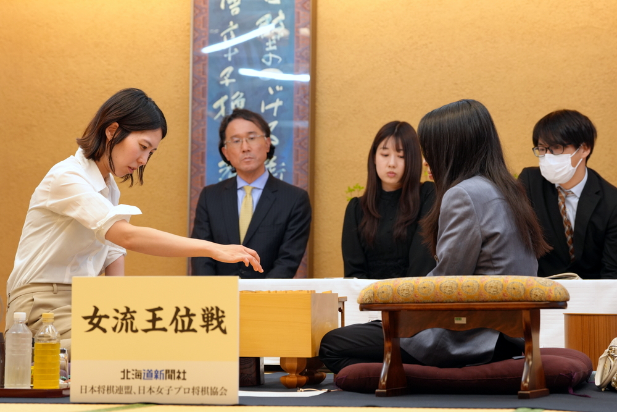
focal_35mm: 97
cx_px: 308
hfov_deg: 21.0
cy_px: 206
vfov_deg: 14.1
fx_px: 1663
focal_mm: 97
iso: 1600
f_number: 4.5
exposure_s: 1/100
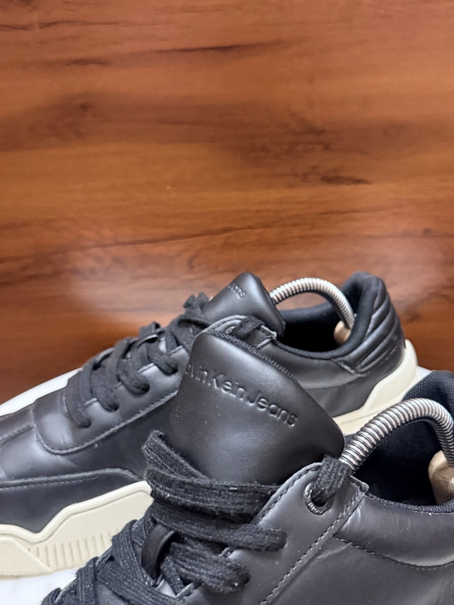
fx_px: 612
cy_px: 315
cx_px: 249
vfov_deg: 52.6
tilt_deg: -25.8
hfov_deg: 40.7
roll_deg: +2.8
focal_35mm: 35
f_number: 1.78
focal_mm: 6.76
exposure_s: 1/33
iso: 640
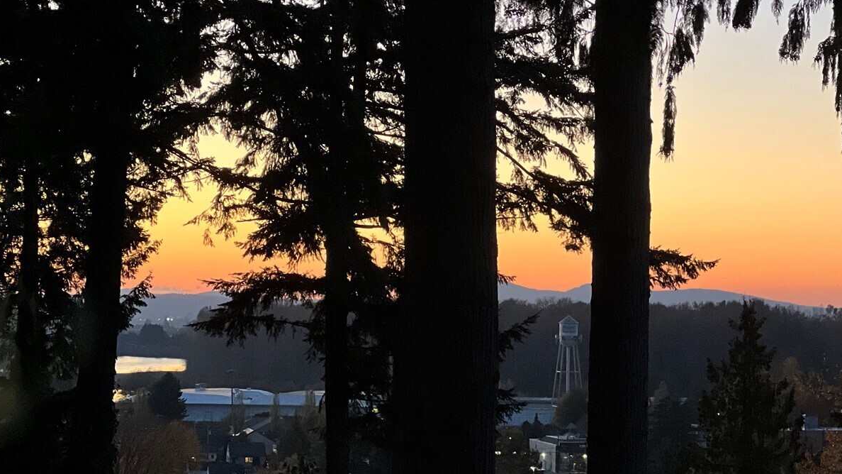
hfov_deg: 18.9
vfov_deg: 10.7
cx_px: 529
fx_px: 2523
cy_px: 231
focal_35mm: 113
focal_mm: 9
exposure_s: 1/40
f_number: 2.8
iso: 400
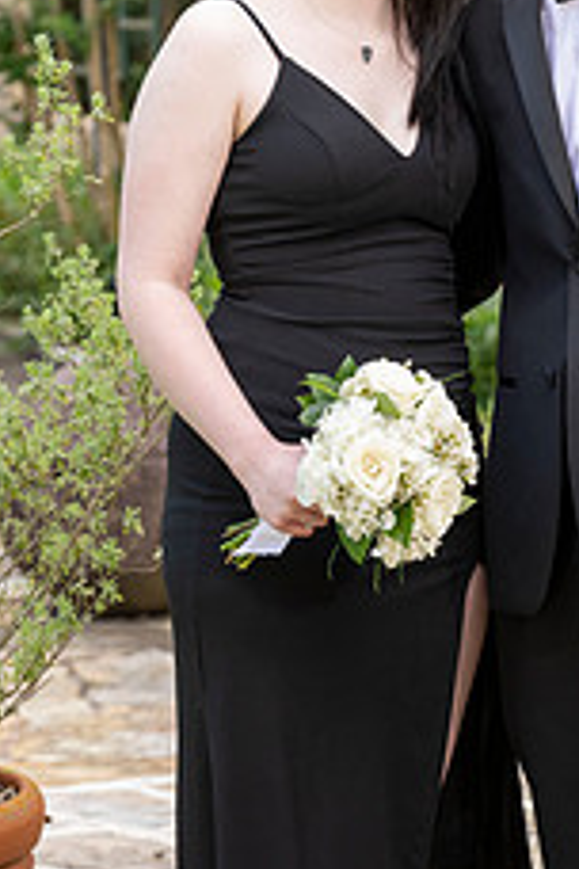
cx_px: 499
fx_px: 3715
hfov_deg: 8.9
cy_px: 187
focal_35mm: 154
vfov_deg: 13.3
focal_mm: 78
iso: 500
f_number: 5
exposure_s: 1/200
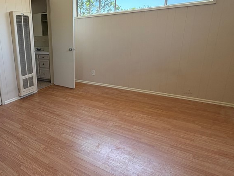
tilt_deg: -14.6
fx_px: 169
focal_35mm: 25
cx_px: 54
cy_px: 79
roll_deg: +3.9
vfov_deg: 54.8
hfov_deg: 64.5
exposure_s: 1/121
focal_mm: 2.22
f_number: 2.2
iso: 80
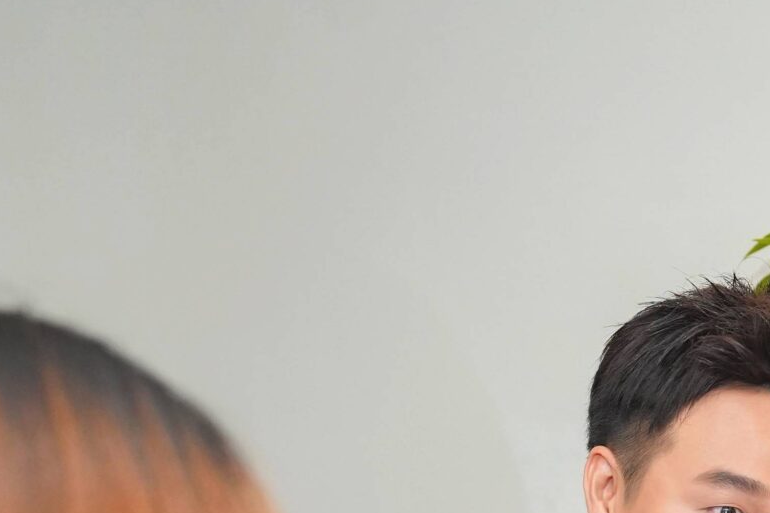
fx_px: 2202
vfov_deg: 12.6
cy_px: 781
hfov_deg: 18.8
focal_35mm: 103
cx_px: 906
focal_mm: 31
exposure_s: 1/200
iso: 1600
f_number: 3.2
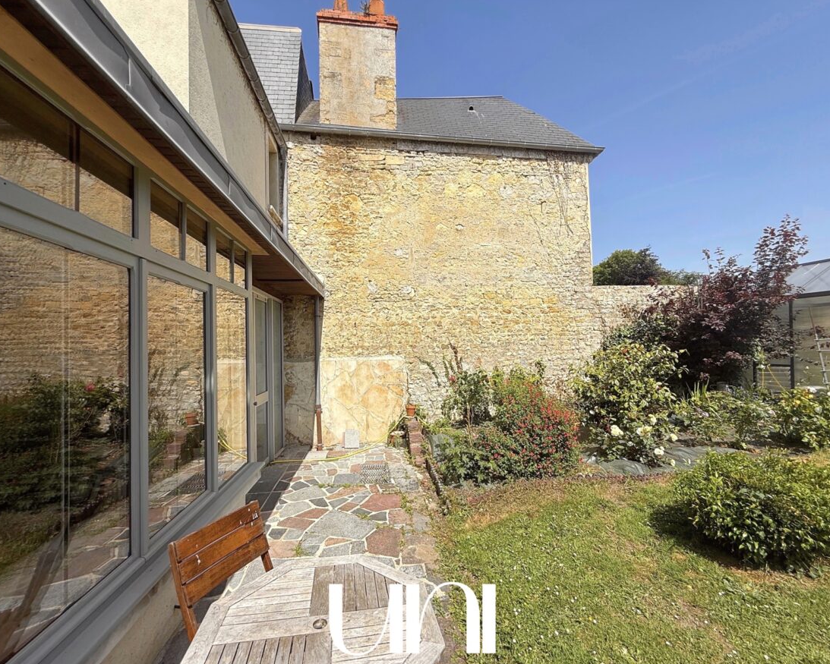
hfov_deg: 96.8
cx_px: 412
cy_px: 339
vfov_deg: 84.1
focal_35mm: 15
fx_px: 369
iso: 20
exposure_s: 1/901
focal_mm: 2.22
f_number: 2.2
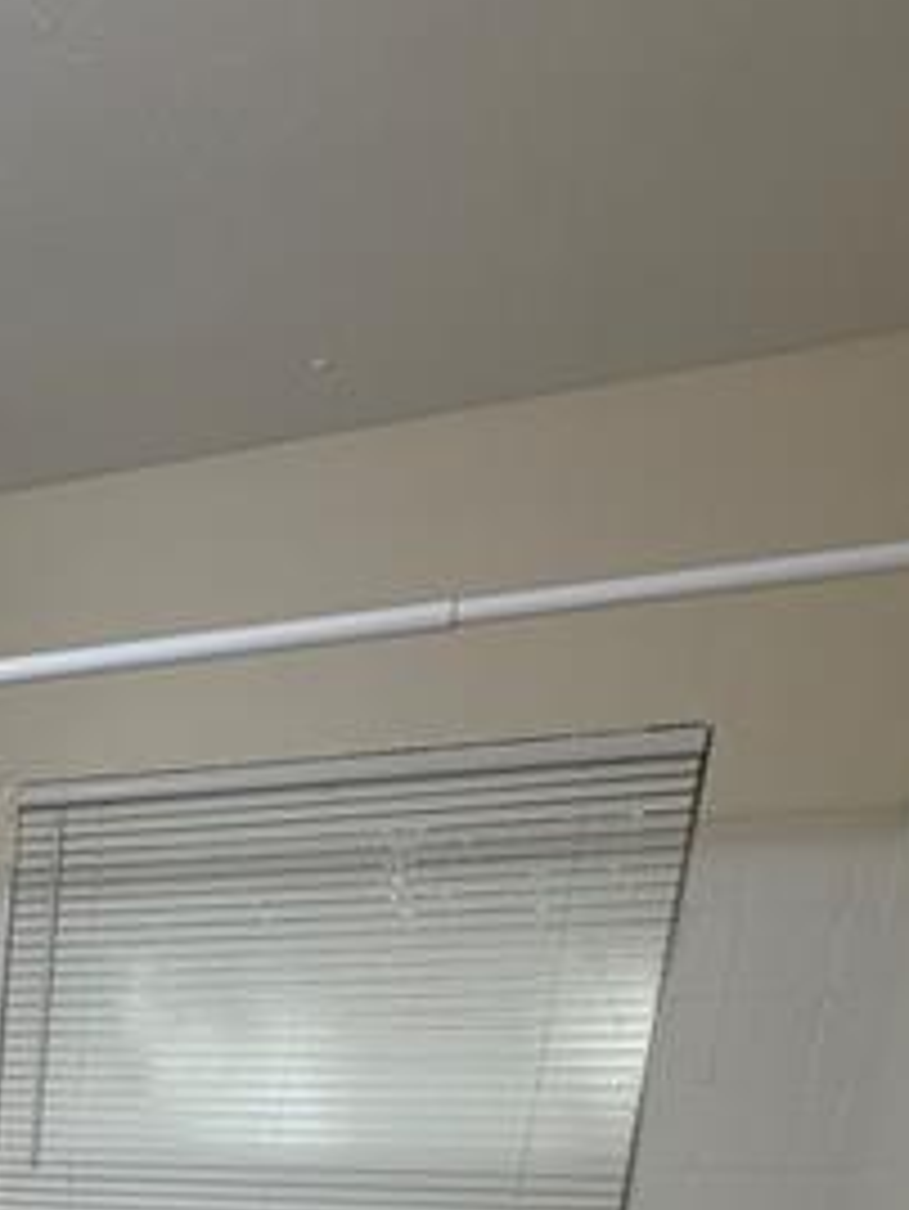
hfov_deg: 29.4
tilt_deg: -12.8
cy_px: 1547
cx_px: -256
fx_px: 1399
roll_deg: -1.3
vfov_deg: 34.3
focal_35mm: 40
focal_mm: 2.22
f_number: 2.2
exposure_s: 1/120
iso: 160
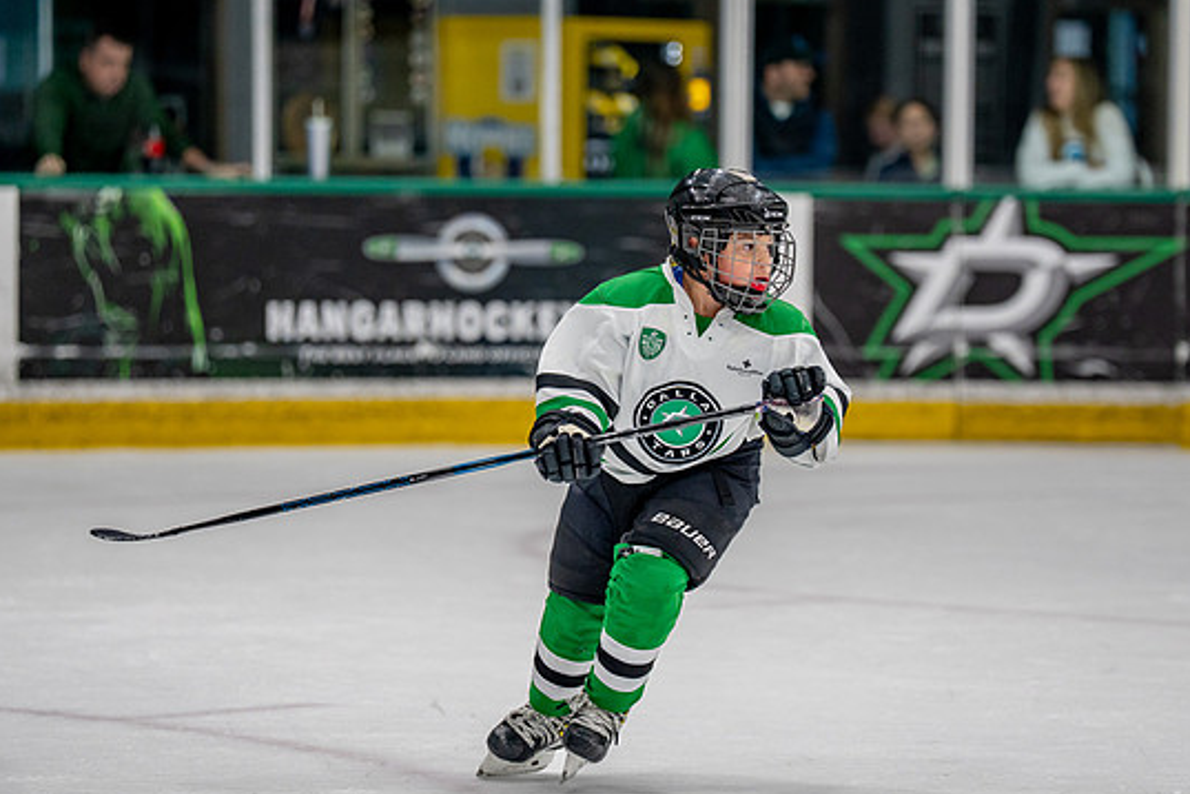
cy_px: 394
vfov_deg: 6.1
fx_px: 7470
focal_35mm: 226
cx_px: 729
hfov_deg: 9.1
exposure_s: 1/1250
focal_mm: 156
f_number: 2.8
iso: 800
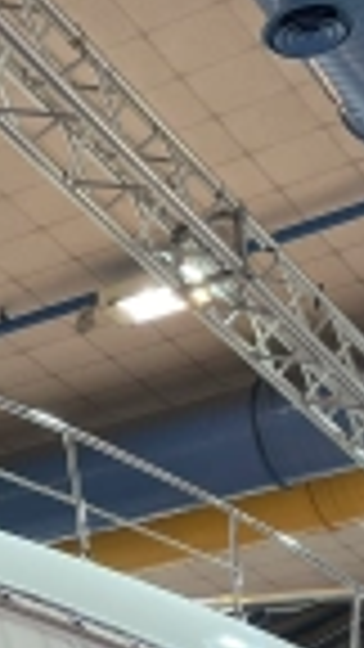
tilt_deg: +19.4
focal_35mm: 108
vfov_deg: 19.3
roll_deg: -0.8
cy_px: 632
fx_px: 1853
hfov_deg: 10.7
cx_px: -225
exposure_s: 1/100
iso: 64
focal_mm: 4.2
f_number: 1.6
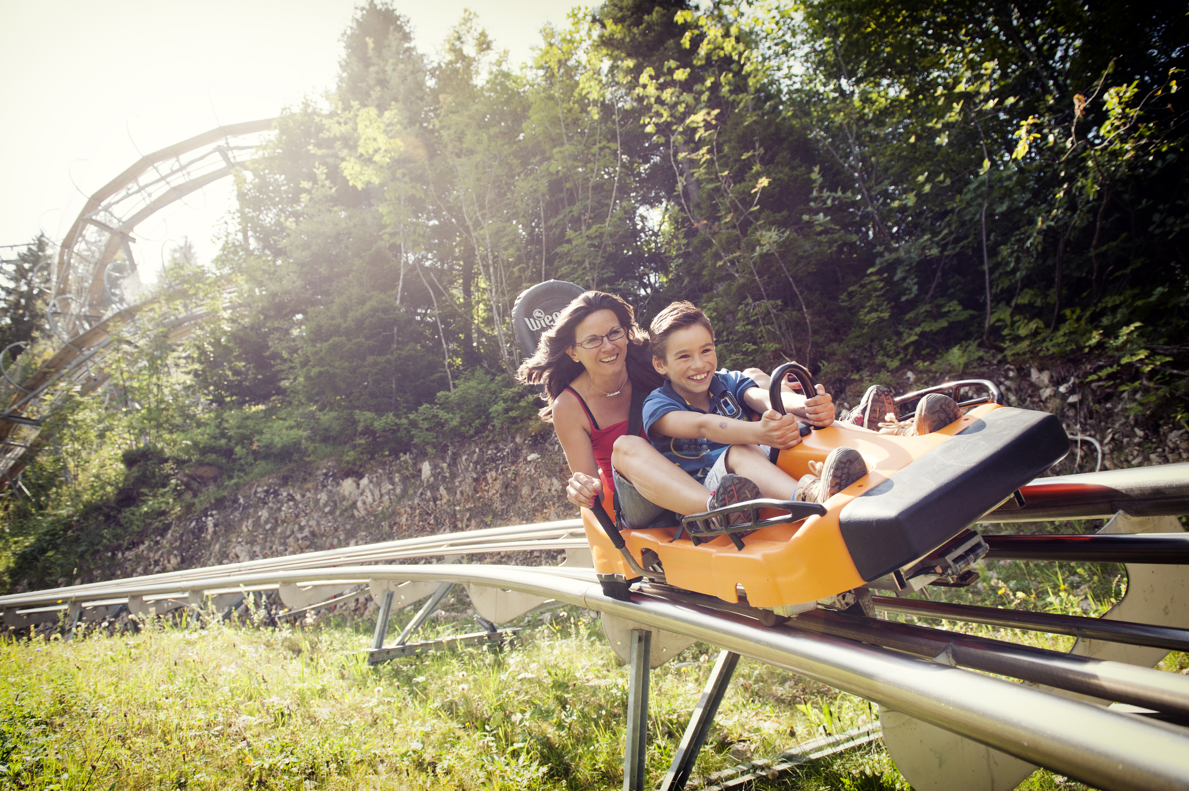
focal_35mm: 24
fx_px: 792
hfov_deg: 73.8
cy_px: 396
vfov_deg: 53.1
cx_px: 594
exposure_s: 1/2000
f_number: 4.5
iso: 800
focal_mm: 24
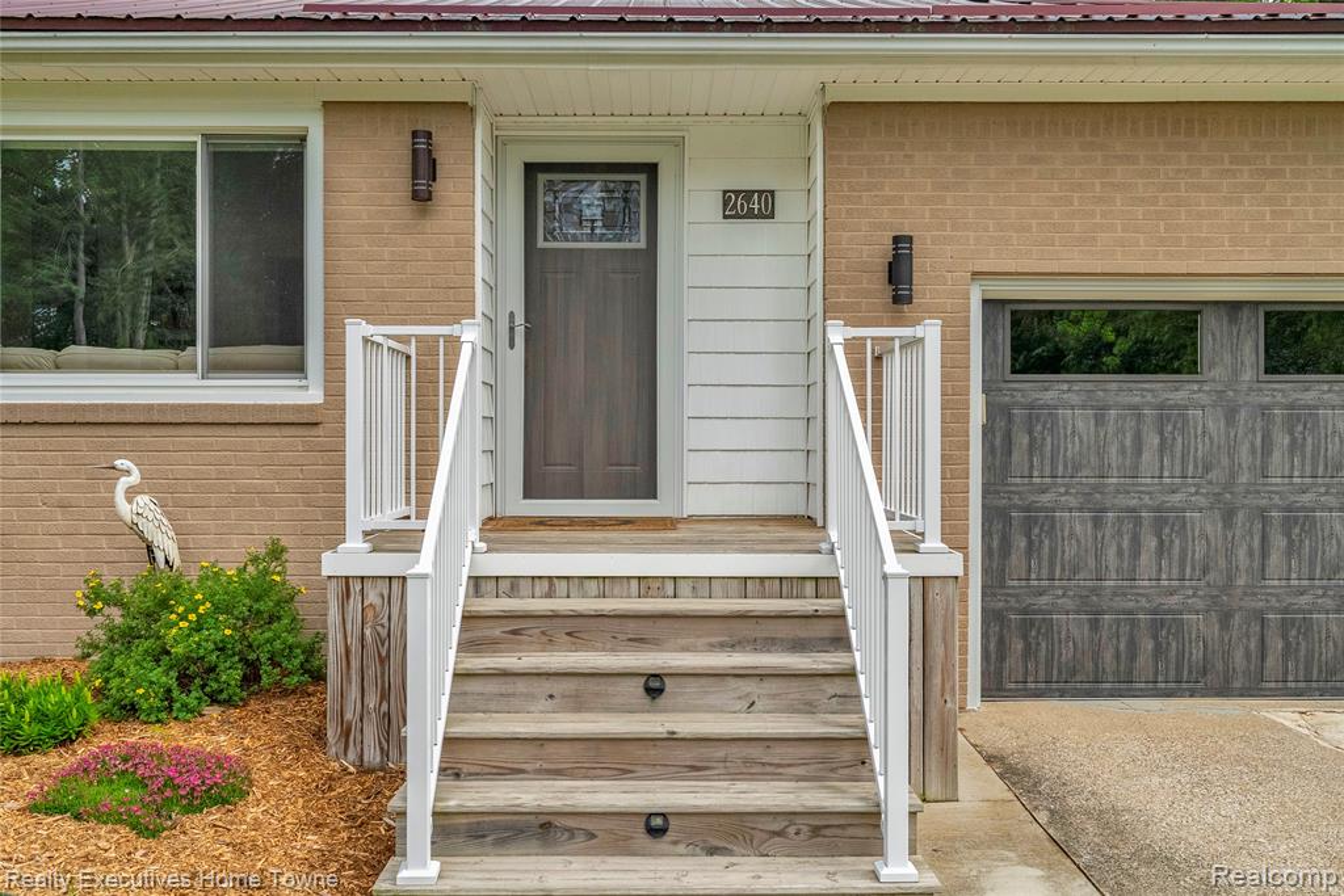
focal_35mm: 34
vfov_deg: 38.9
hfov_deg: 55.8
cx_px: 672
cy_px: 448
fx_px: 1269
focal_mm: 34
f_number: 8
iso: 1600
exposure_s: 1/800
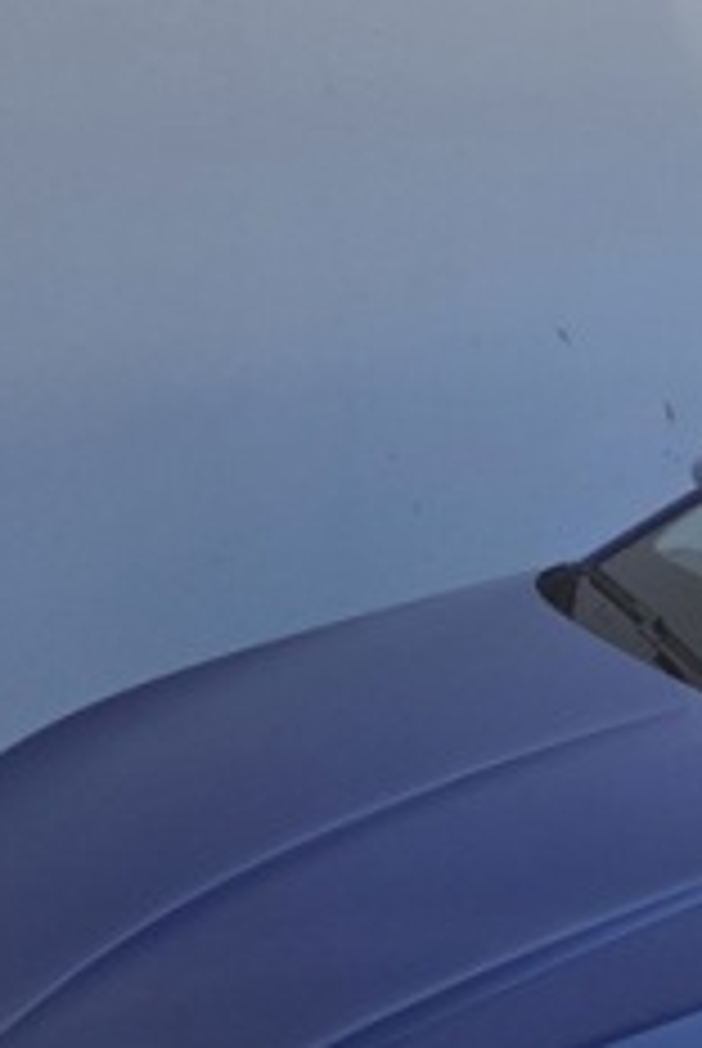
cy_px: 940
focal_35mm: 82
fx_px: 2391
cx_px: 1310
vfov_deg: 24.1
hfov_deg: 14.5
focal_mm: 5.4
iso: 80
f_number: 1.8
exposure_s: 1/4187
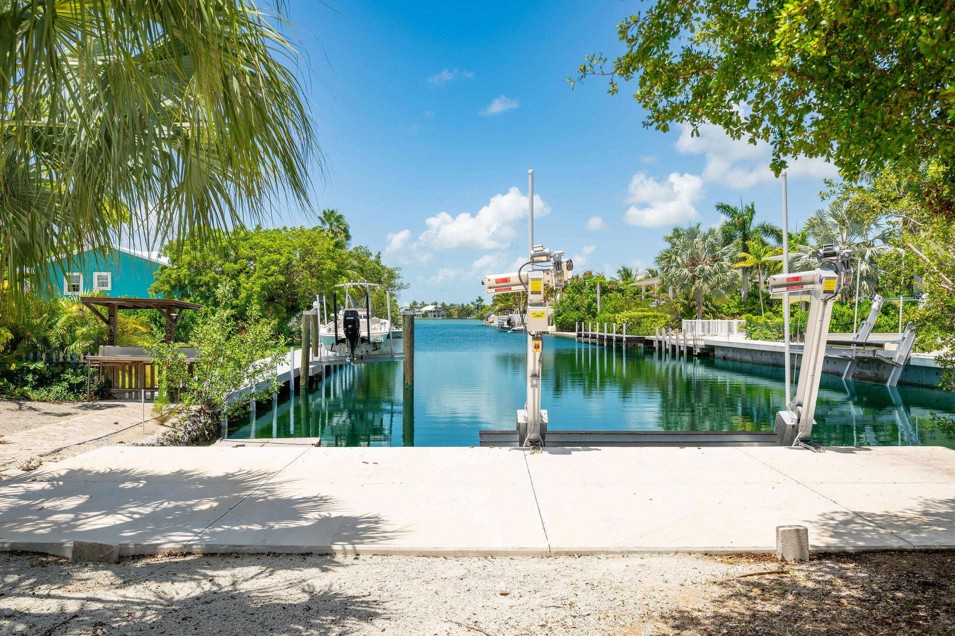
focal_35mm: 30
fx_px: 801
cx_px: 478
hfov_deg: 61.6
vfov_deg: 43.3
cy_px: 318
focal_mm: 30
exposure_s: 1/250
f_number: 8
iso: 80
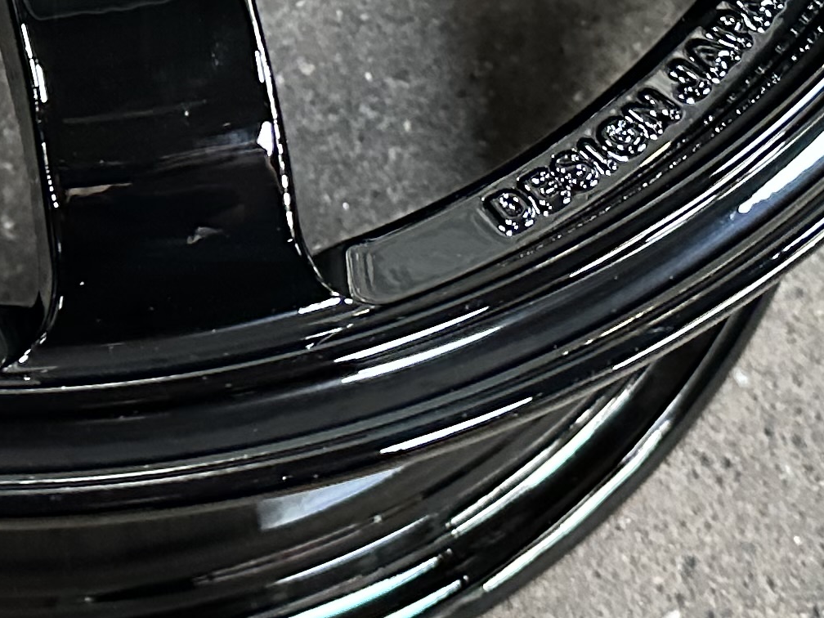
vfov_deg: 14.2
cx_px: 74
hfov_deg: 20.0
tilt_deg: -56.9
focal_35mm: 96
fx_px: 2285
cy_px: -360
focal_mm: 6.86
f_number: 1.78
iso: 1000
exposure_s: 1/46
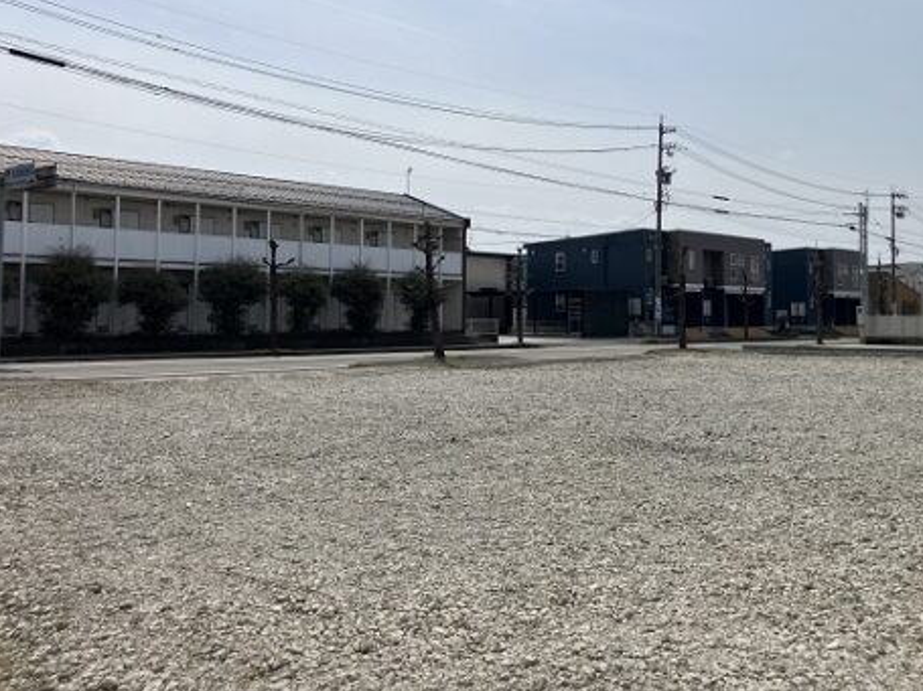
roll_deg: +0.5
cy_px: 275
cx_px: 585
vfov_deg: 39.5
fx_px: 960
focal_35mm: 36
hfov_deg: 50.8
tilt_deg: +3.2
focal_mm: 3.99
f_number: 1.8
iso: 32
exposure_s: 1/6098
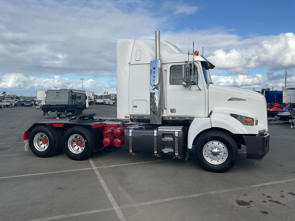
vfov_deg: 48.2
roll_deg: -0.2
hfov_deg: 61.7
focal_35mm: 29
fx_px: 247
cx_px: 148
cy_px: 110
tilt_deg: -2.7
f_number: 1.8
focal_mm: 3
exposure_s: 1/2427
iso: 16
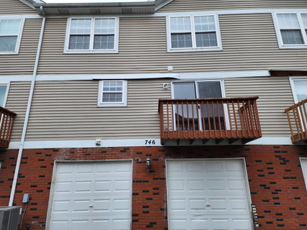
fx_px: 204
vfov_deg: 58.9
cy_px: 115
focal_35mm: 23
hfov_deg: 73.9
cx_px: 154
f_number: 1.8
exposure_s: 1/322
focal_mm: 6.4
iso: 12
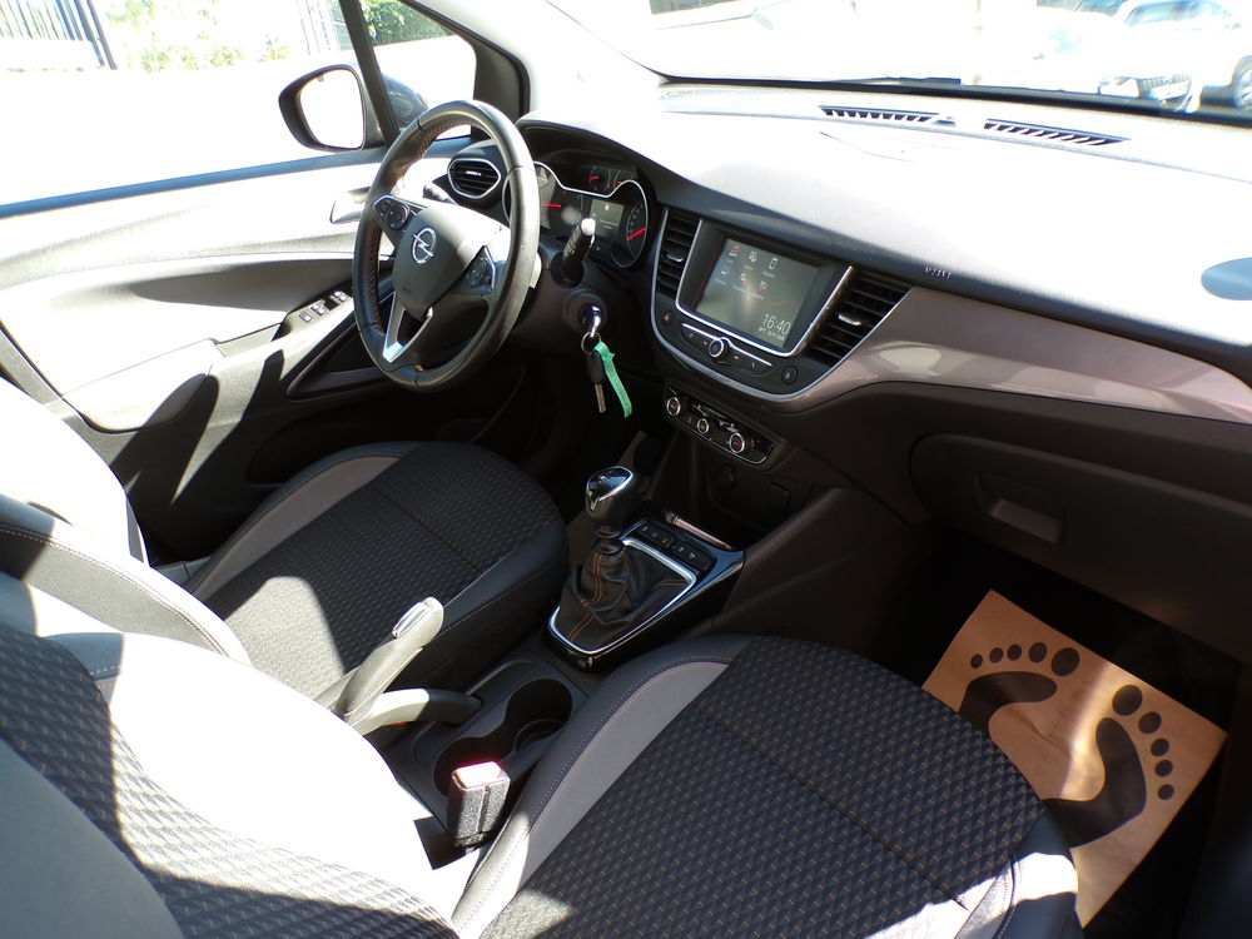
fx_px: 868
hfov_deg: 71.6
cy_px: 470
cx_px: 626
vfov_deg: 56.8
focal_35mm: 24
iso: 100
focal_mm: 4.3
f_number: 3
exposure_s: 1/56
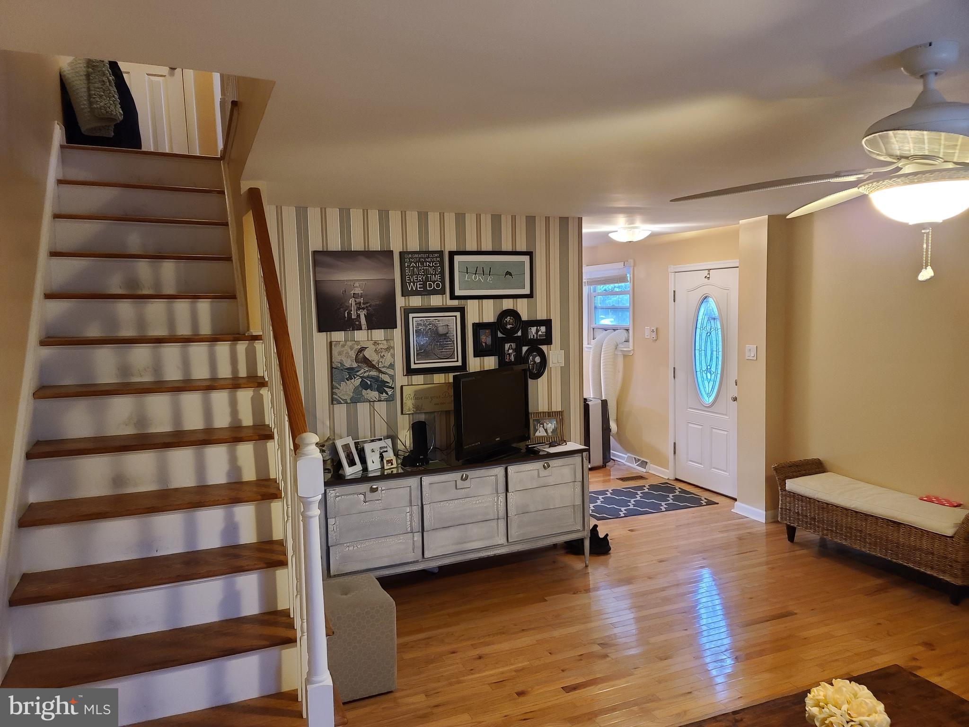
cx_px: 484
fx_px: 700
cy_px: 364
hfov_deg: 69.4
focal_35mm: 25
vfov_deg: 54.9
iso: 500
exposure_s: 1/39
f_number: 1.8
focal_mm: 7
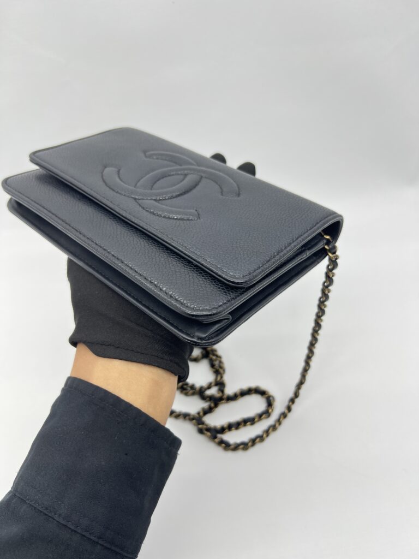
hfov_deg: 53.1
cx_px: 210
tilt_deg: -44.2
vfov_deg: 67.3
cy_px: 280
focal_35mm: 26
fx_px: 420
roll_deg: +3.3
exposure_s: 1/142
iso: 32
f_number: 1.5
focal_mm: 5.7
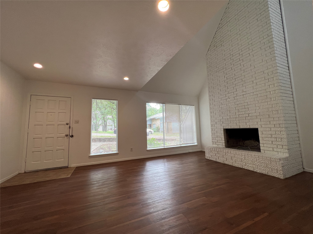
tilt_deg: +6.0
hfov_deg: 106.2
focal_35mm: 13
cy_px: 117
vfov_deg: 89.9
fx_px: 118
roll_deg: +1.6
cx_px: 156
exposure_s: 1/120
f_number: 1.8
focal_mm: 1.57
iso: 100
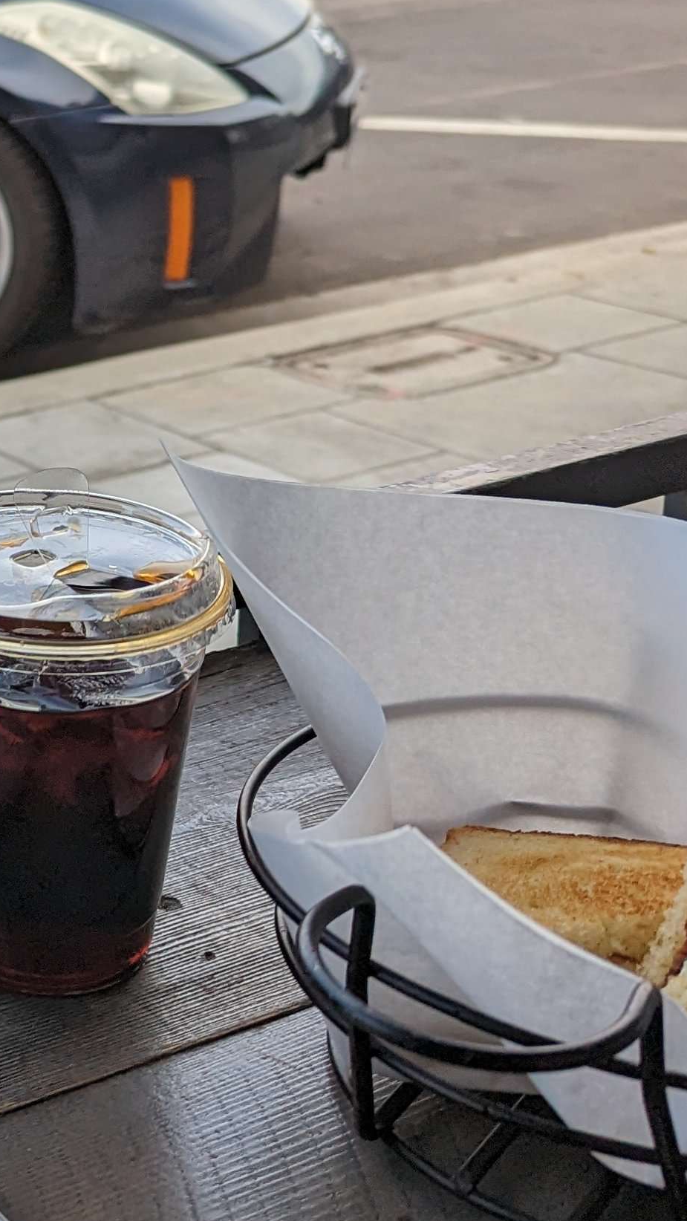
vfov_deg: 32.2
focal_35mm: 65
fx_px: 2105
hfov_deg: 16.5
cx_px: -420
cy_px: 435
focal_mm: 6.81
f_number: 1.85
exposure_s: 1/786
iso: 33
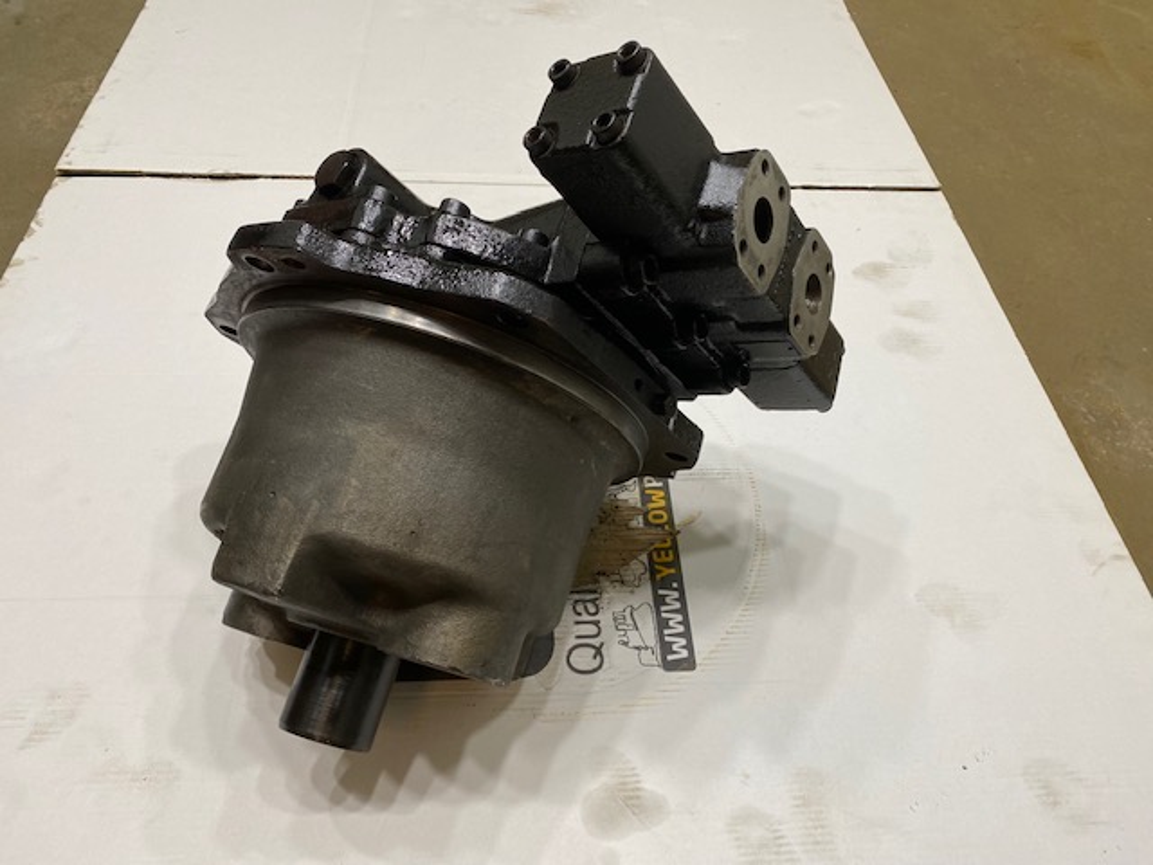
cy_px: 432
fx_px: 866
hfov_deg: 67.3
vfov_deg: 53.1
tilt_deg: -51.1
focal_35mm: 26
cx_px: 576
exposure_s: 1/100
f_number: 1.8
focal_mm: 4.25
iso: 100
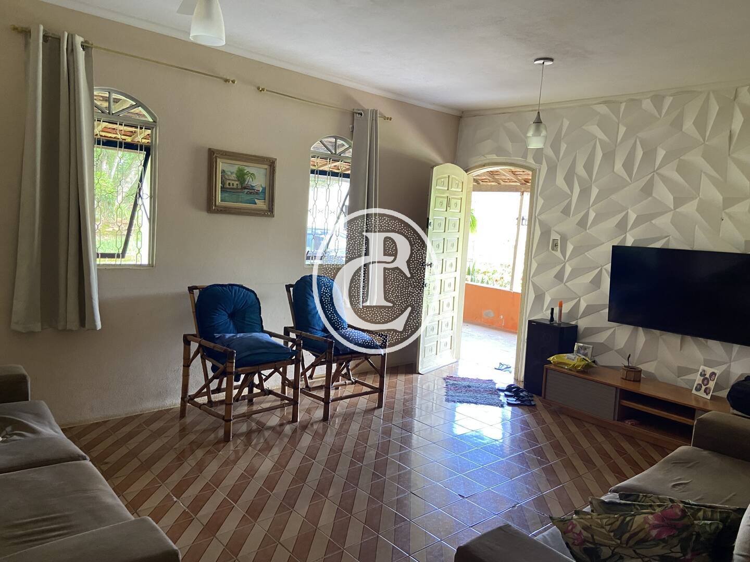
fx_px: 563
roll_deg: -3.8
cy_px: 281
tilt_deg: -5.0
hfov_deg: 67.3
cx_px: 375
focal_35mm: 26
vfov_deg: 53.1
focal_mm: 4.25
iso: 200
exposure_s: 1/60
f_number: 1.8
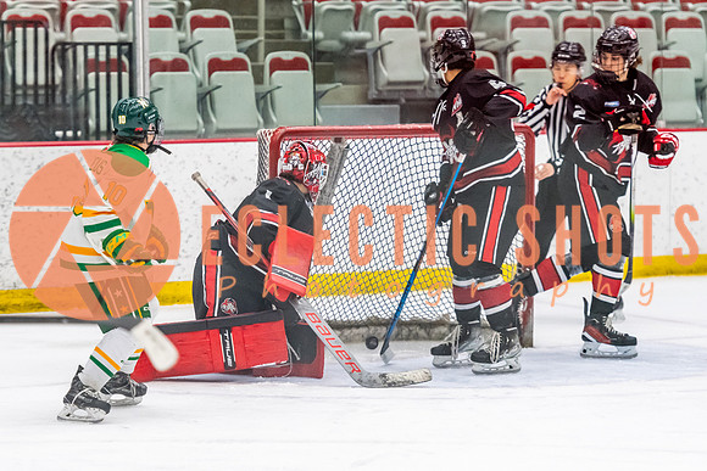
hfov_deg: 10.2
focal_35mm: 201
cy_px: 231
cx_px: 317
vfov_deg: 6.8
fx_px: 3953
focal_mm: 135
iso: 4000
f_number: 2.8
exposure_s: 1/640
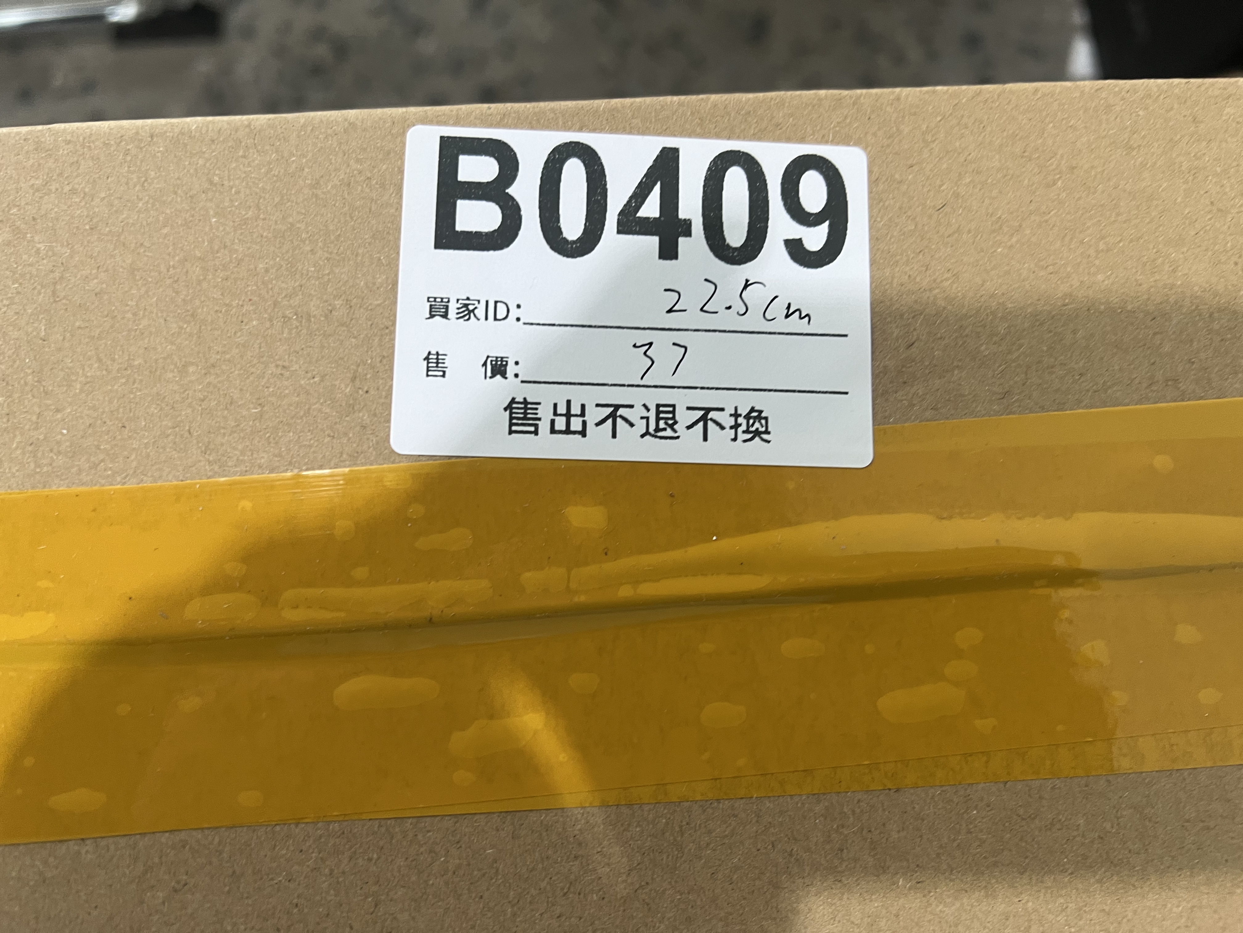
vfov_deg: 53.1
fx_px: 934
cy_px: 466
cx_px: 622
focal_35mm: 26
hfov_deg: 67.3
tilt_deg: -86.1
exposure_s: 1/50
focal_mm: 5.7
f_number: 1.5
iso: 100
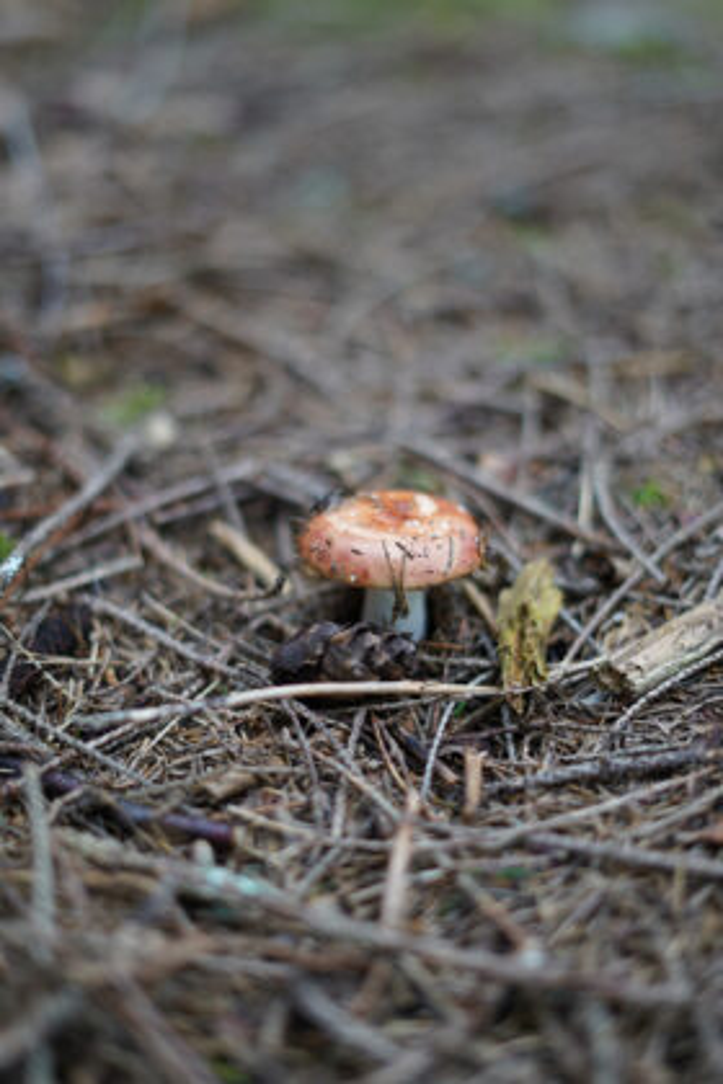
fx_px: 1506
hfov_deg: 27.0
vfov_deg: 39.6
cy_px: 542
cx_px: 362
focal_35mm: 50
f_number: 1.8
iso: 125
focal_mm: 50
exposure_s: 1/50
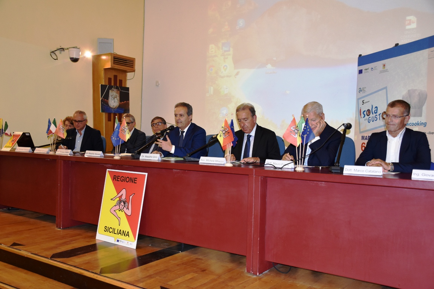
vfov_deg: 38.4
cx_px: 217
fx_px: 416
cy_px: 144
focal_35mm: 34
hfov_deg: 55.1
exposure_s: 1/60
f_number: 3.8
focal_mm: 23
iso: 1000
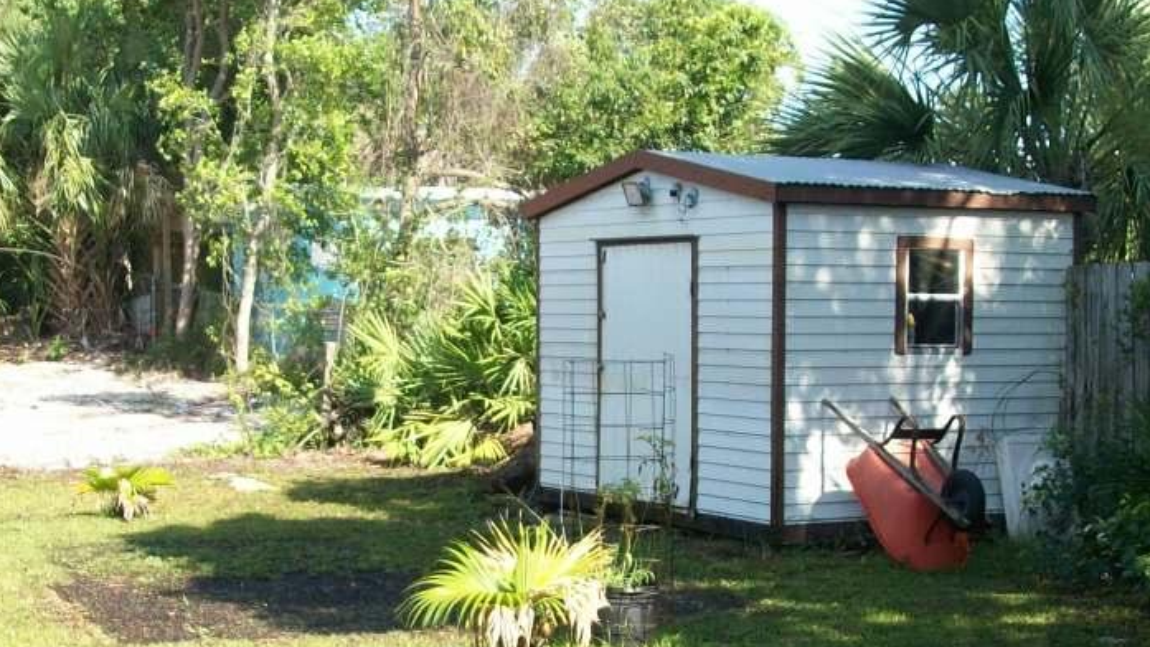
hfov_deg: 31.0
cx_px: 597
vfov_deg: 17.6
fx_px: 2073
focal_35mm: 68
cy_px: 467
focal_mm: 5.7
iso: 64
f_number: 2.8
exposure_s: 1/265
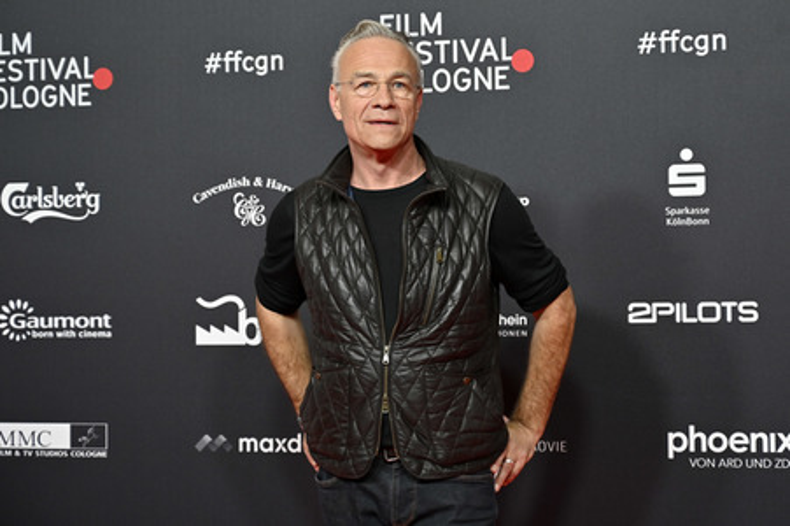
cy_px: 263
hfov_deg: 28.9
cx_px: 395
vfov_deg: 19.4
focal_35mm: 70
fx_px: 1535
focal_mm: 70
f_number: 5
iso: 800
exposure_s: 1/200
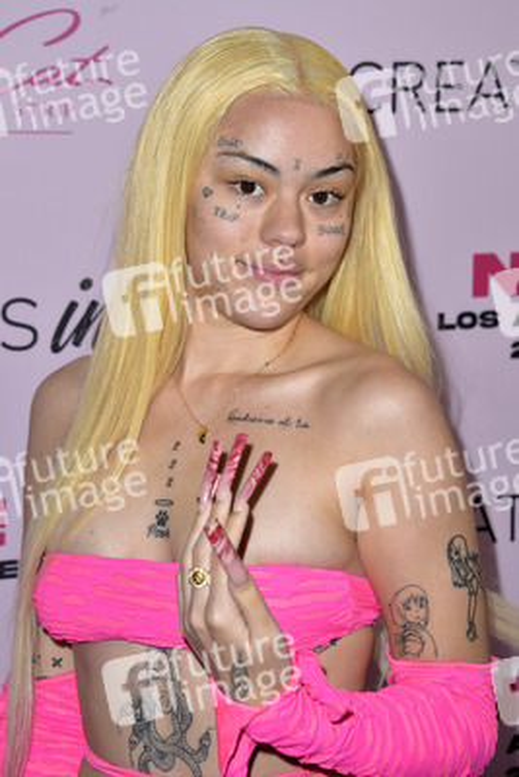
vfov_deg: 20.8
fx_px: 2117
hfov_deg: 14.0
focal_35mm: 98
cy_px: 388
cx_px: 260
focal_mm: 98
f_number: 7.1
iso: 200
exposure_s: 1/250
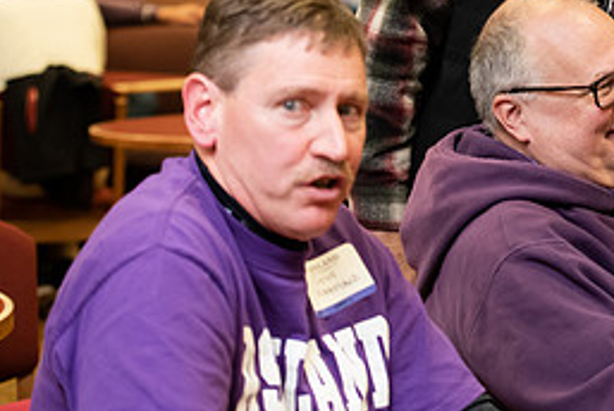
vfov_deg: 8.1
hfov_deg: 11.9
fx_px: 2886
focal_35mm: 169
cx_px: 686
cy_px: -47
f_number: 4
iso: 1600
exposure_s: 1/160
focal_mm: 75
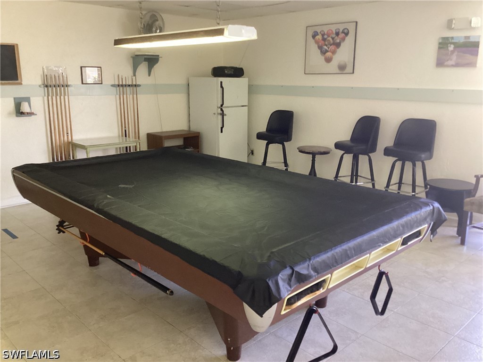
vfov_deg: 45.4
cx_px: 242
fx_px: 433
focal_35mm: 31
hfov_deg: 58.4
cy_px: 181
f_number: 2.4
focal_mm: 3.3
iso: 320
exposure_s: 1/60
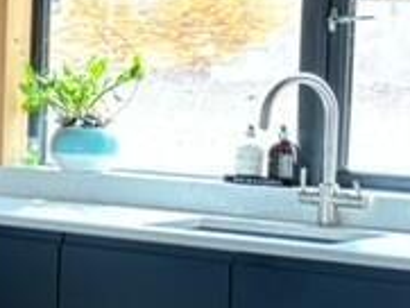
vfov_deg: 10.1
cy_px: 93
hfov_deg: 10.7
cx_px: -677
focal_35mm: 147
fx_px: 1742
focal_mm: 5.96
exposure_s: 1/121
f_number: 1.6
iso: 125
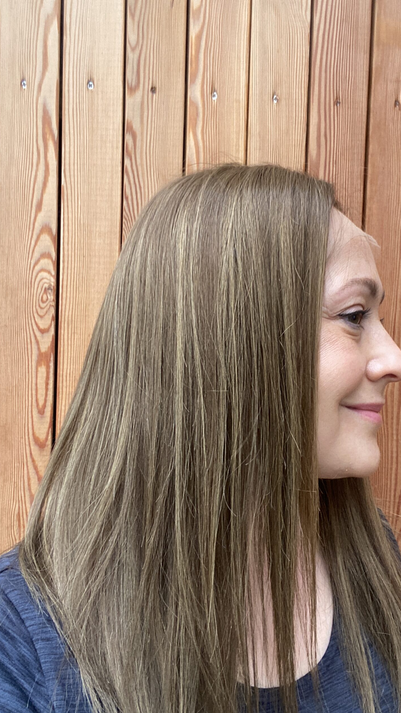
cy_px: 359
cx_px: 258
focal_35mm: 33
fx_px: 624
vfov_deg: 59.5
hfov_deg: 35.4
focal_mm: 2.71
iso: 125
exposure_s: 1/60
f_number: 2.2
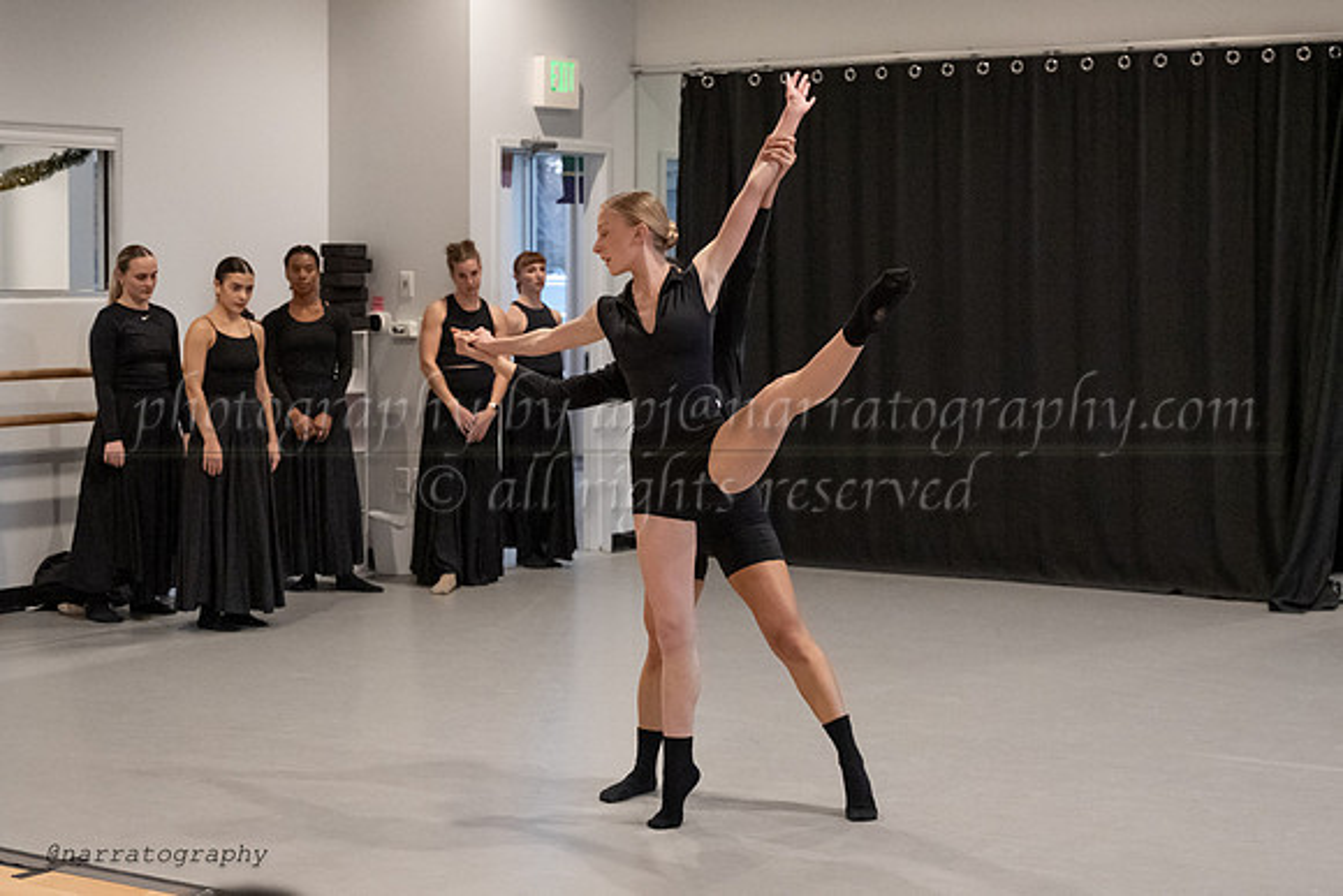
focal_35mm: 63
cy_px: 393
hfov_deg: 32.0
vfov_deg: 21.7
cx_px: 718
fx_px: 2341
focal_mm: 50
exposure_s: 1/400
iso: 6400
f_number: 3.5
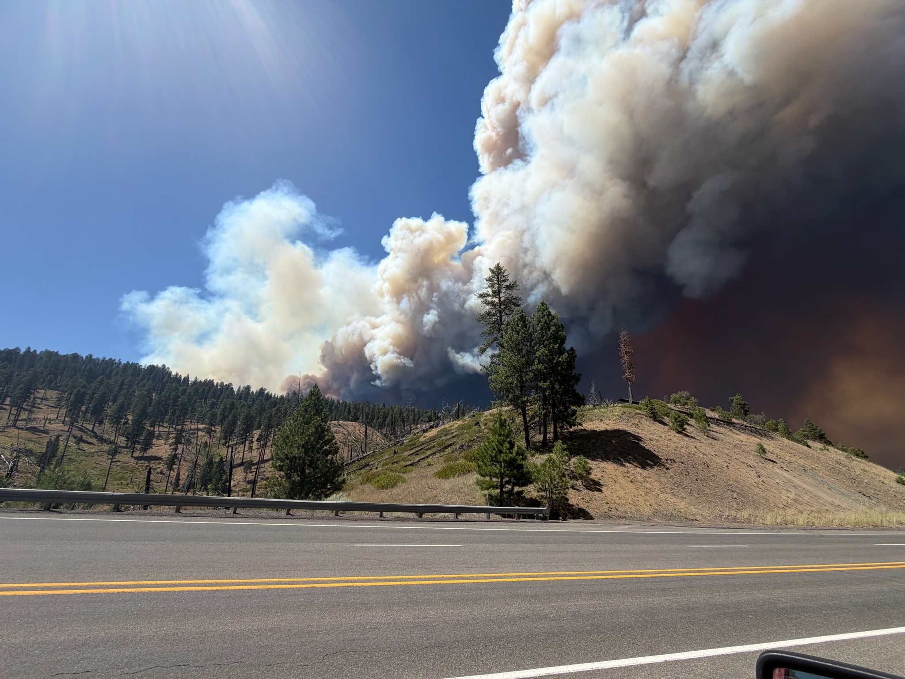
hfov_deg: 102.1
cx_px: 452
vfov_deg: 85.7
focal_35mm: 14
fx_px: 366
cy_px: 340
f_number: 2.2
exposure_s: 1/1211
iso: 20
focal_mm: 2.22
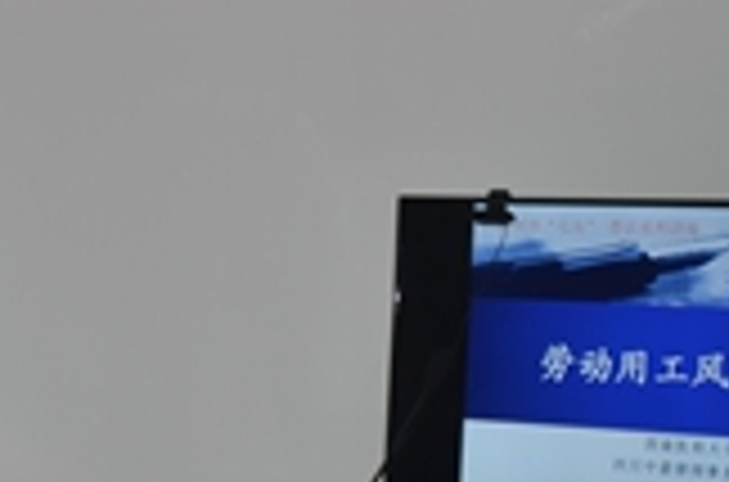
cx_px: -315
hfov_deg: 14.8
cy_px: 363
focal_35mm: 130
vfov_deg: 10.5
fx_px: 2625
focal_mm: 28
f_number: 3.5
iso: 100
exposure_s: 1/60
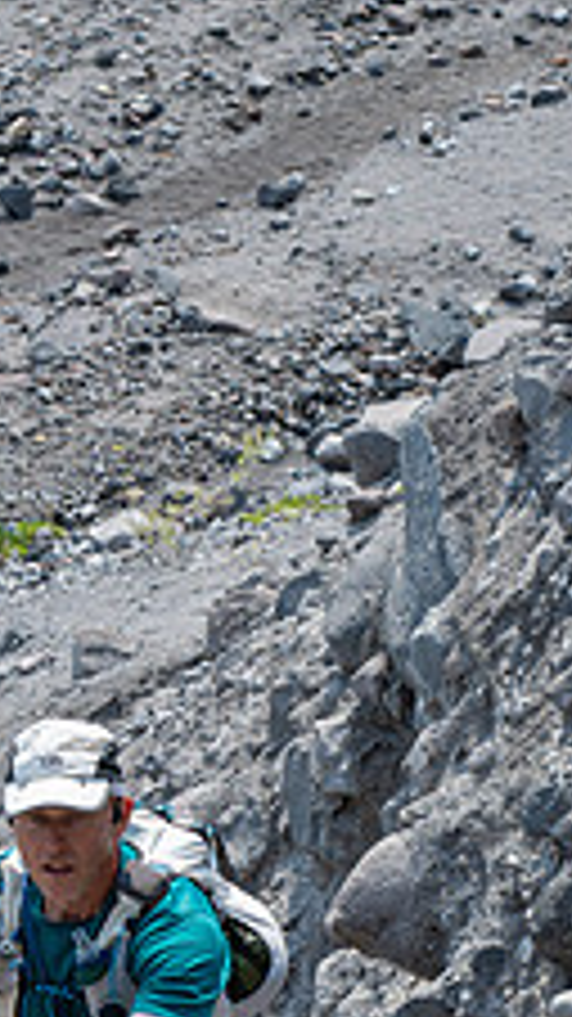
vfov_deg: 16.8
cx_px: 63
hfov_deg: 9.5
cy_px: 738
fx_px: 3427
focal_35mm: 127
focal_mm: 41
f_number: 5
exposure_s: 1/1250
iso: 200
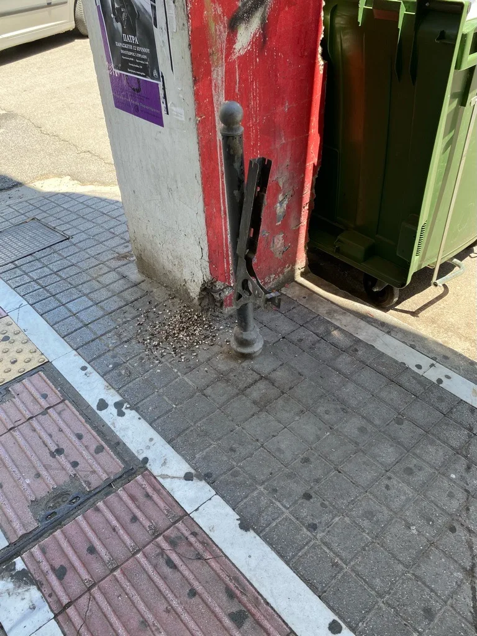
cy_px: 318
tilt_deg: -41.4
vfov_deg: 67.3
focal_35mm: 26
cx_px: 238
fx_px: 478
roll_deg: +4.5
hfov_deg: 53.1
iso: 32
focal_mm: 4.25
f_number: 1.8
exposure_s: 1/412
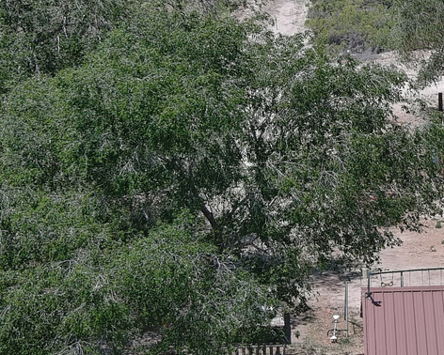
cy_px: 77
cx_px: 493
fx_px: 1551
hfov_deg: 15.8
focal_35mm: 118
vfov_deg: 13.0
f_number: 2.8
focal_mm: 10.13
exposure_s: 1/1000
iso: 100
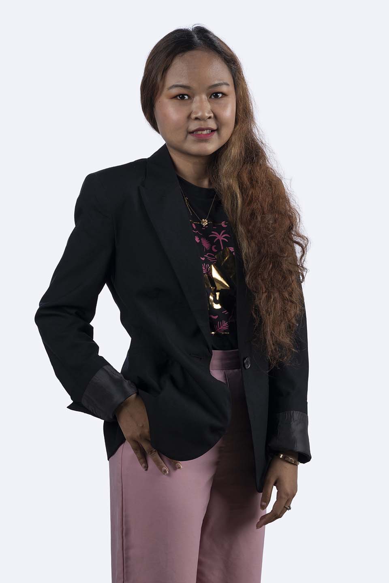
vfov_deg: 19.5
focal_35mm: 105
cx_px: 194
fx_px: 1702
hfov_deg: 13.0
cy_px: 292
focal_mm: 105
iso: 100
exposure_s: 1/250
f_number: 9
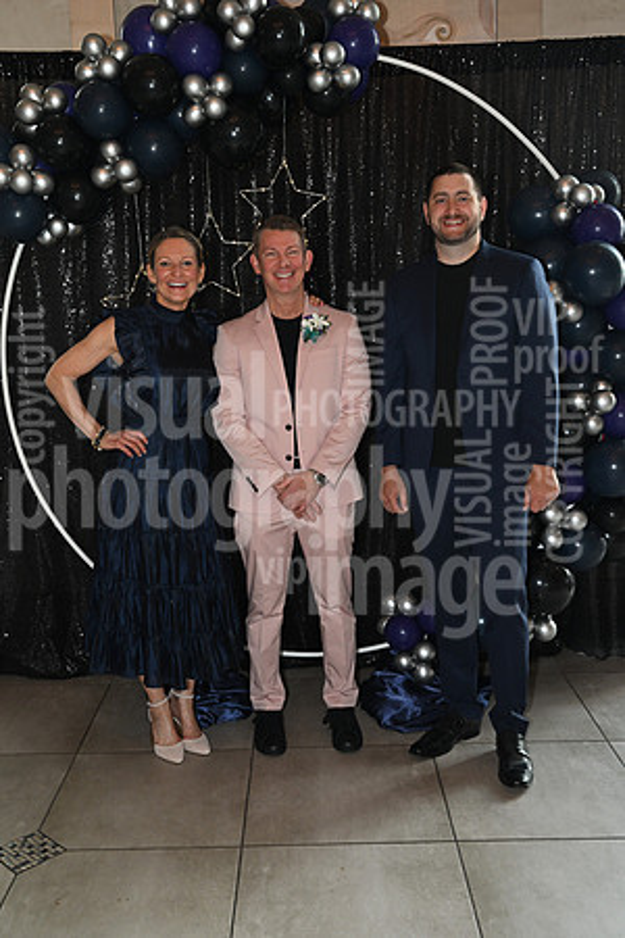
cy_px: 469
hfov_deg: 35.9
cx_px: 312
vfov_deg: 51.9
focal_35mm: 37
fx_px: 963
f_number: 8
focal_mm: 37
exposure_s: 1/60
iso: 1600
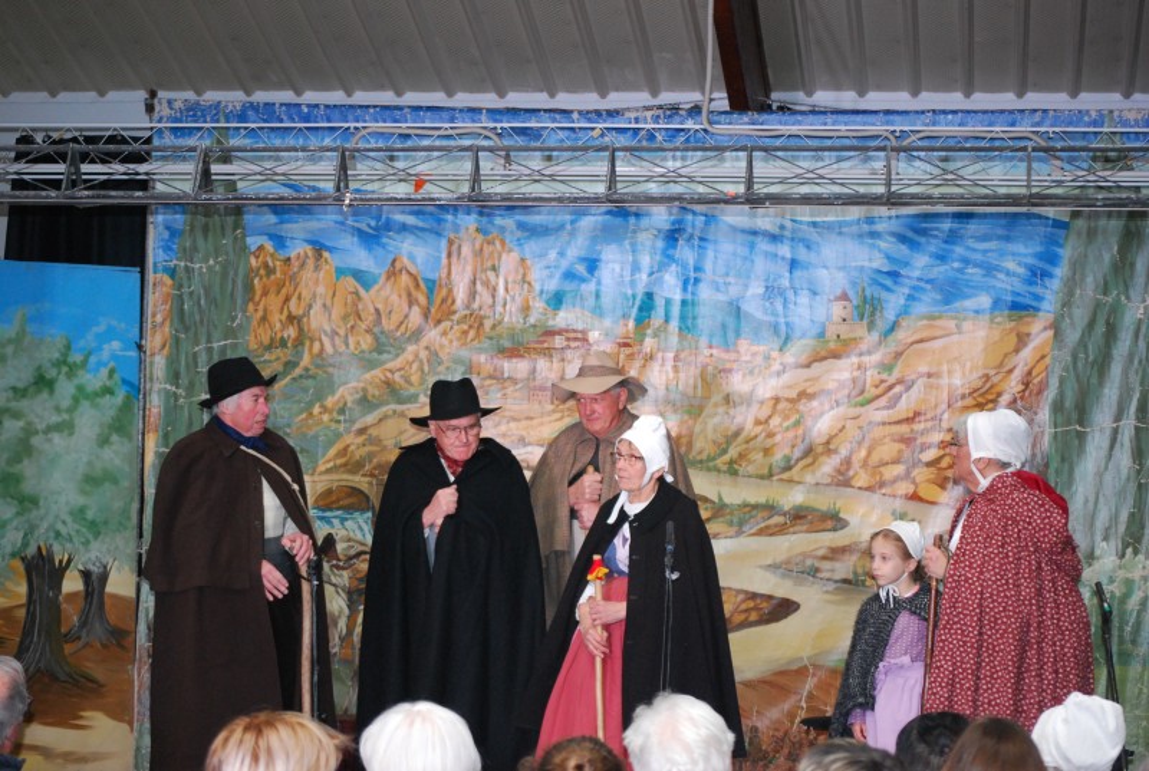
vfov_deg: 14.8
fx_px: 2974
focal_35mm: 93
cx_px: 574
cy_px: 386
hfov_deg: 21.9
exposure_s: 1/60
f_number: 4.2
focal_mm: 62
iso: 1000
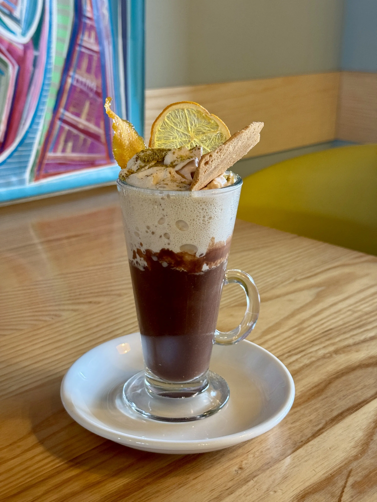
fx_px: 697
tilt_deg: -18.3
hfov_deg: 30.3
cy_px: 251
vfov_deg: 39.7
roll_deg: -0.8
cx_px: 188
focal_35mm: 48
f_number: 1.78
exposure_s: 1/50
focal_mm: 6.76
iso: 200
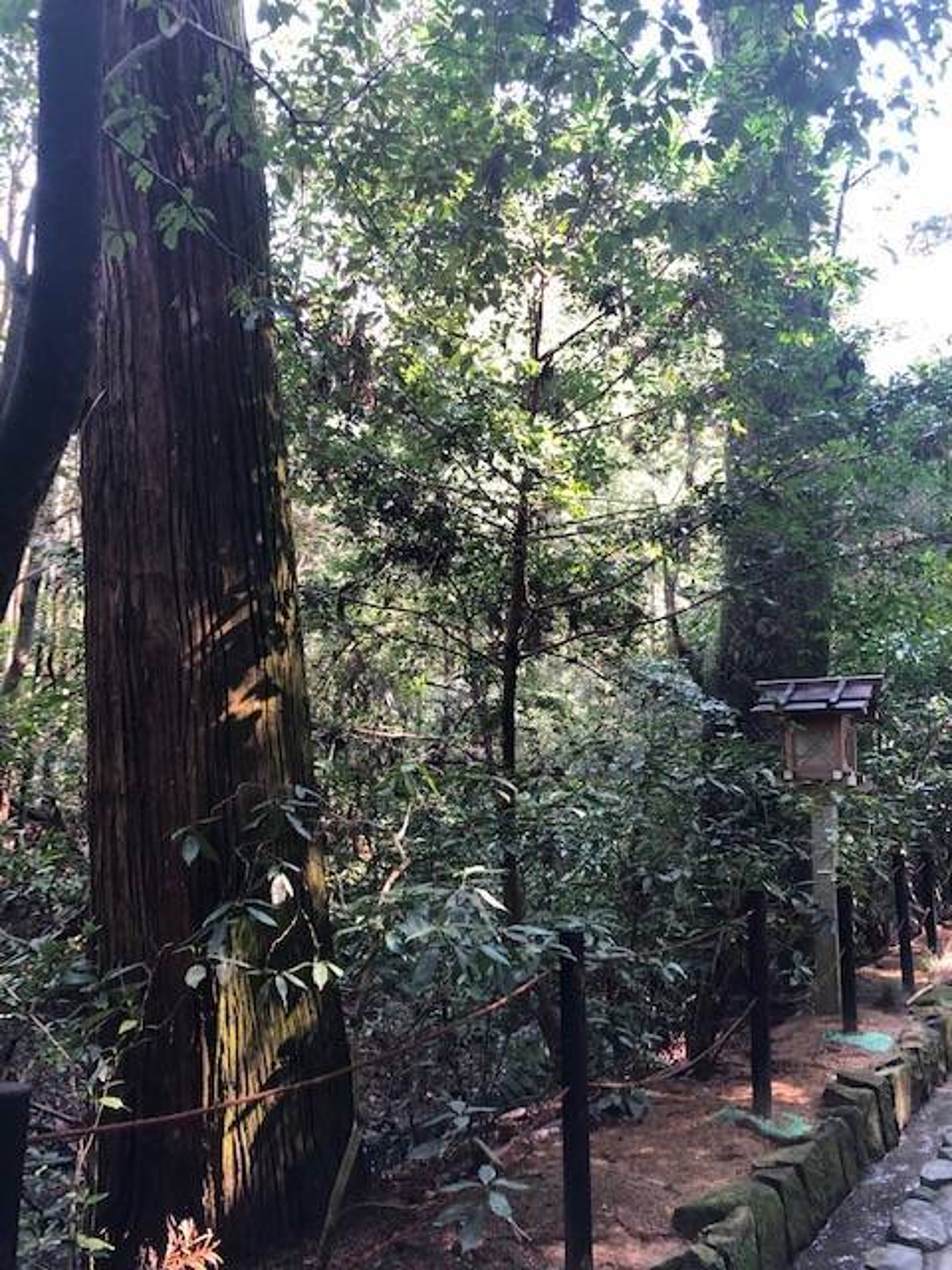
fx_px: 1027
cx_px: 476
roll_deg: -0.6
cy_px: 635
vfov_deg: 63.4
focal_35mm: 28
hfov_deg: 49.7
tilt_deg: +12.4
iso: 40
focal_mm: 3.99
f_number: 1.8
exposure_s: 1/15
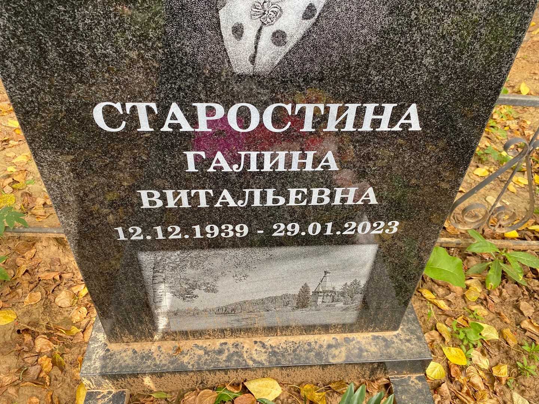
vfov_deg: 53.1
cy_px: 202
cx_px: 270
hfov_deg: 67.3
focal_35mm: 26
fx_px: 405
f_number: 1.8
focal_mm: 4.25
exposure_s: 1/121
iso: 80
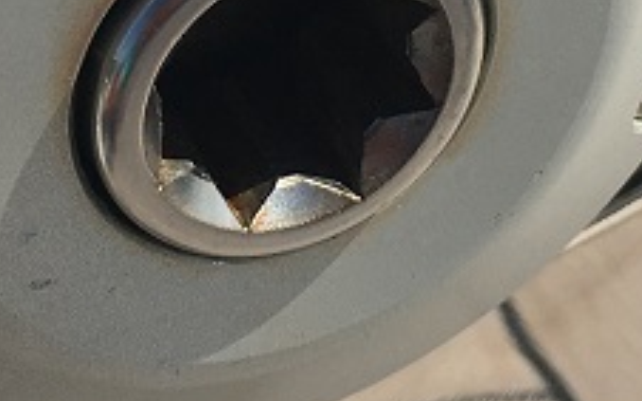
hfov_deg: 14.4
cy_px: -108
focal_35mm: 145
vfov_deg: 8.9
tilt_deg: -33.3
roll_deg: +4.5
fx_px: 2536
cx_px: 196
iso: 25
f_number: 2.2
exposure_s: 1/2024
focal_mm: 4.15
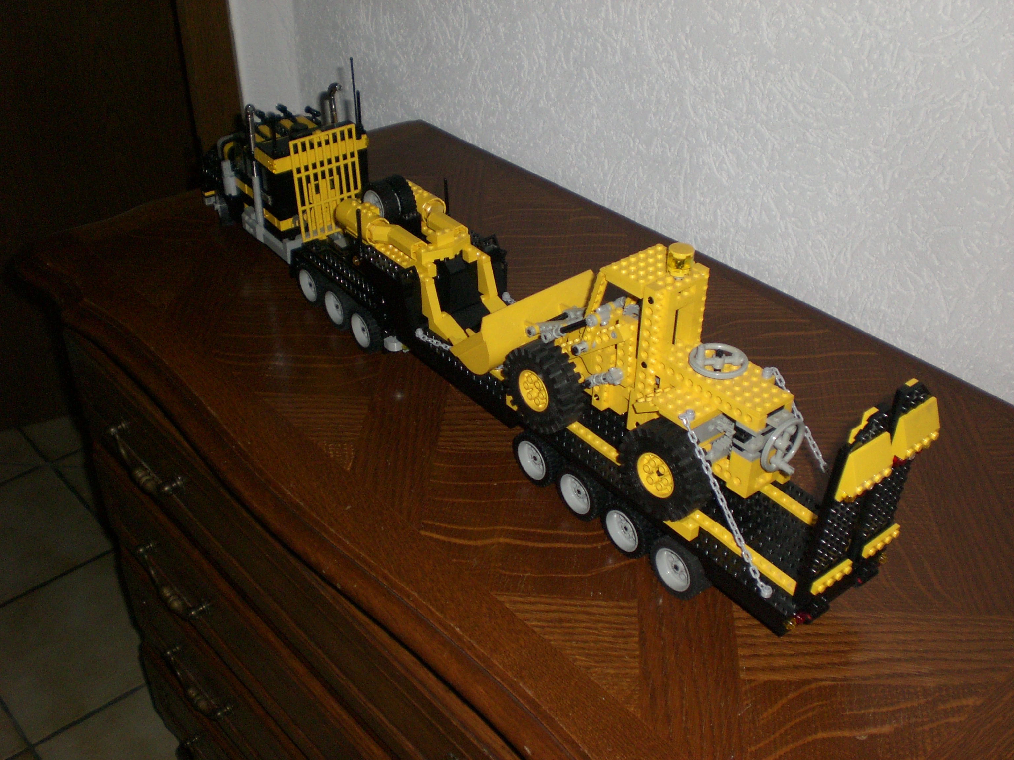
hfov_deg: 49.0
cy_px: 380
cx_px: 507
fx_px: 1113
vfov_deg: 37.7
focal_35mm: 38
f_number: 3.1
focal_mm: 6.3
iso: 200
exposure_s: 1/60
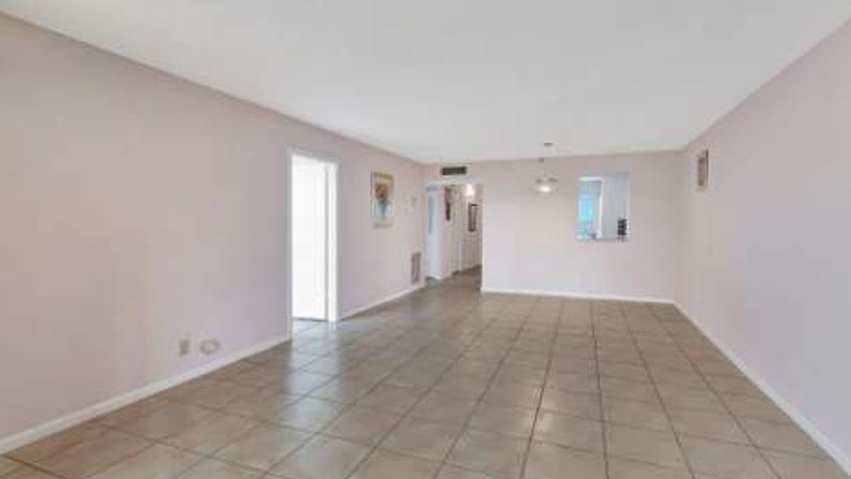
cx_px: 428
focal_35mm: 16
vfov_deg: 66.9
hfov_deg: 99.4
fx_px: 361
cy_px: 214
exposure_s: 1/15
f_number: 8
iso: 1000
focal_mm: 10
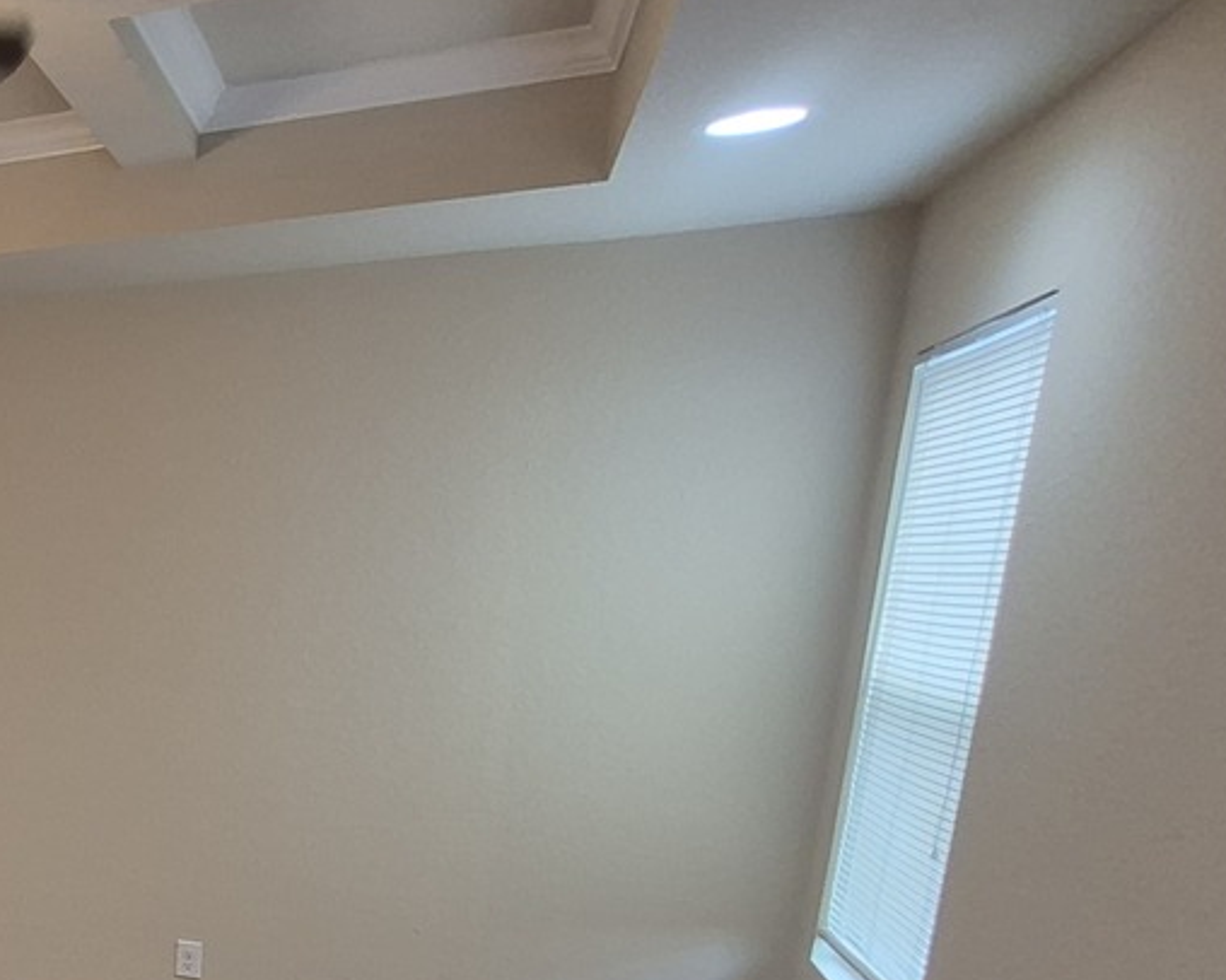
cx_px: -282
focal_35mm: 36
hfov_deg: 36.9
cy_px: 852
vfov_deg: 38.7
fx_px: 1306
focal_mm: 1.74
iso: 200
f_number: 2.2
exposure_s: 1/60
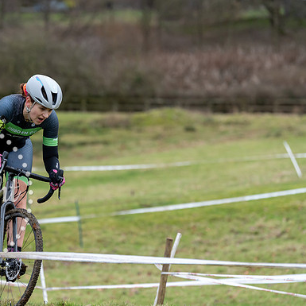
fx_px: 2080
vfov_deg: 8.4
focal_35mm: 208
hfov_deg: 8.4
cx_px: 15
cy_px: 109
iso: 1250
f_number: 3.2
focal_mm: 126
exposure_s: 1/1000
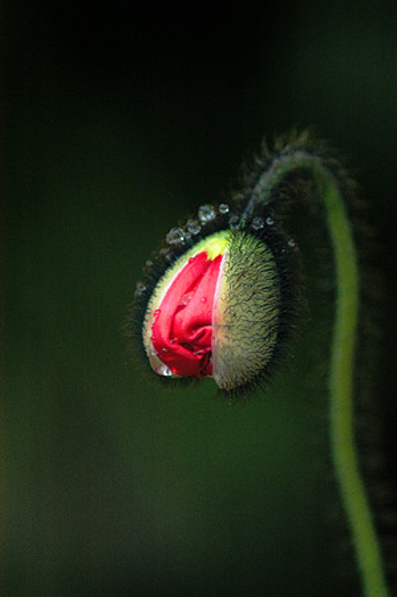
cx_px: 198
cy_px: 298
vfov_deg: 6.5
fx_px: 5222
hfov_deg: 4.4
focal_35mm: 315
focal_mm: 210
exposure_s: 1/400
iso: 1000
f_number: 5
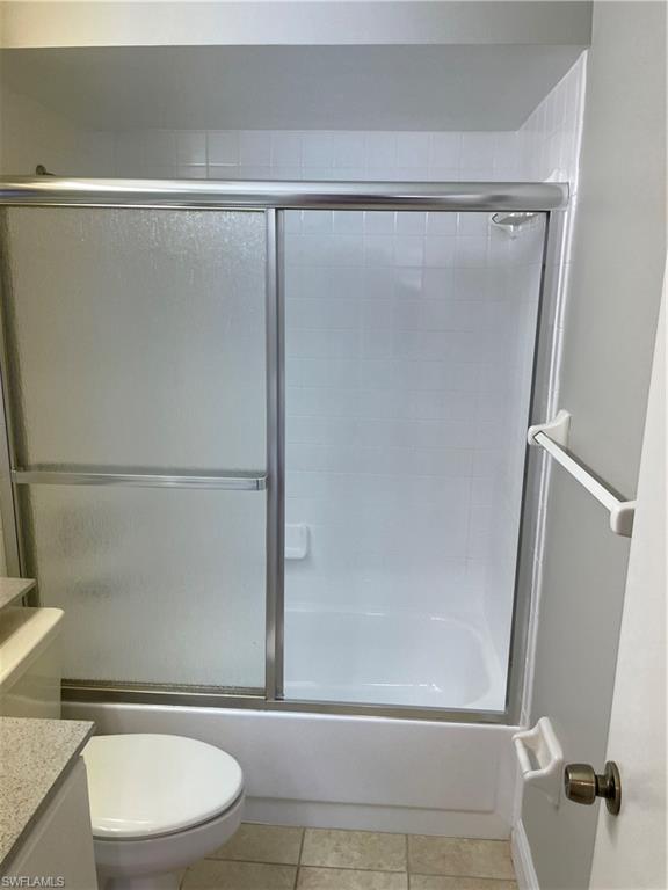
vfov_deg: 67.3
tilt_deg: -10.1
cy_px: 445
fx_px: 669
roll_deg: -0.6
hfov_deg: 53.1
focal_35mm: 26
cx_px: 334
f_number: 1.6
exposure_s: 1/120
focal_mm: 4.2
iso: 80
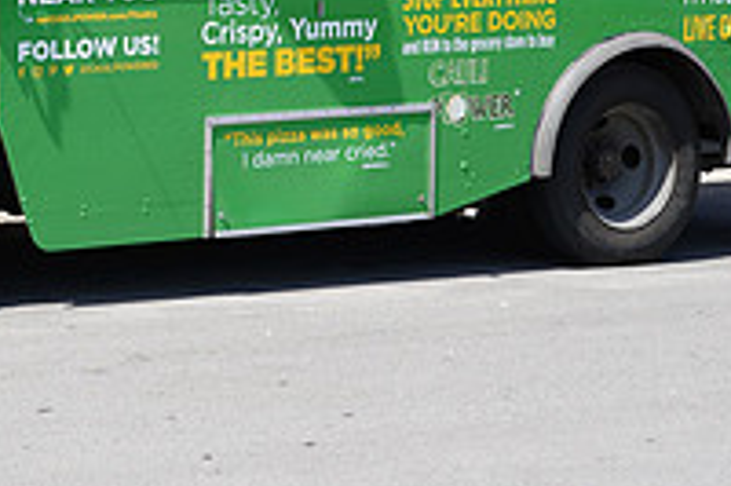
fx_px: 3003
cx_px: -4
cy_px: 20
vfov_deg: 9.2
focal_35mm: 148
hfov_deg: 13.7
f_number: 13
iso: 100
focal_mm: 51
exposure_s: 1/100
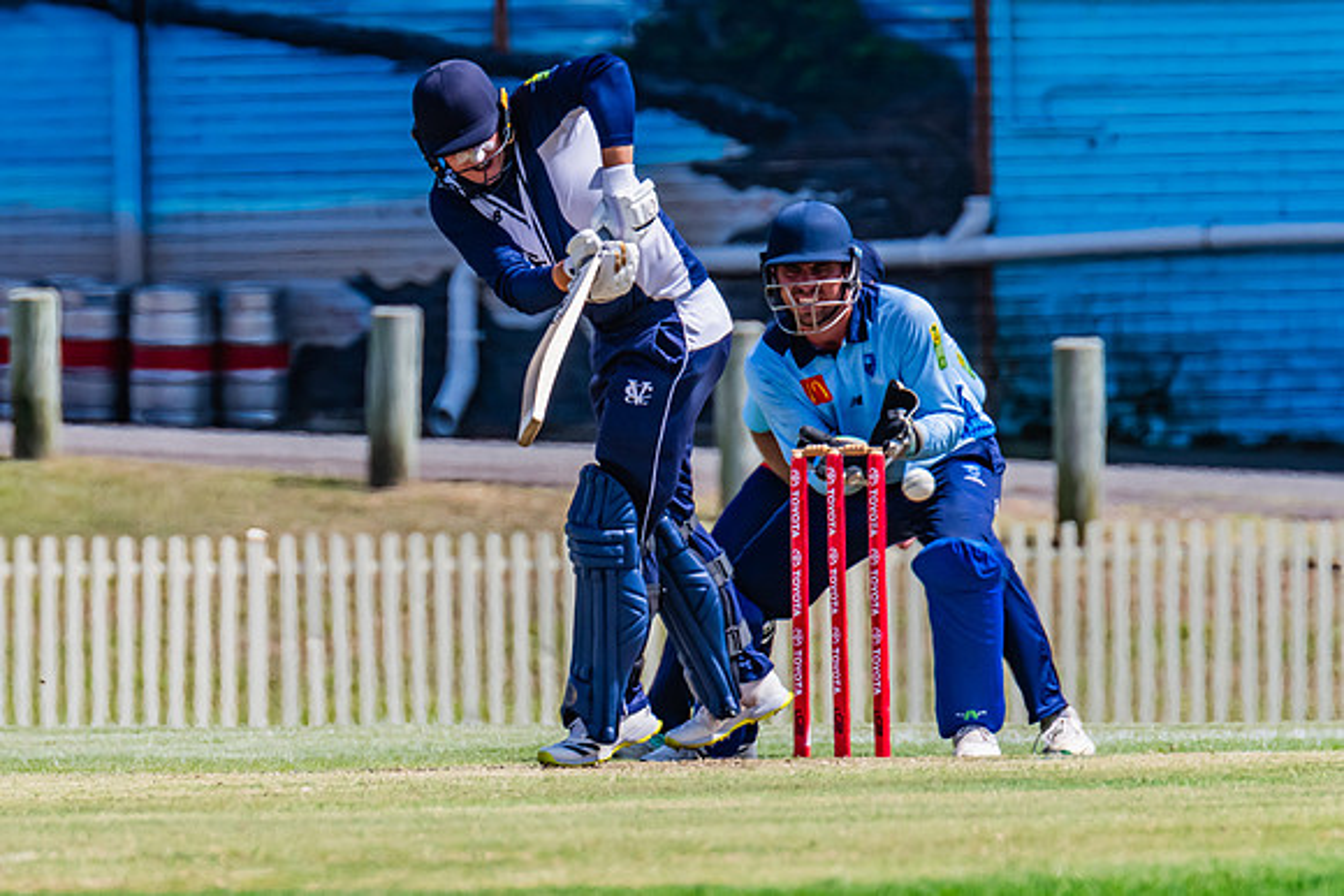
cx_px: 362
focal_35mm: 958
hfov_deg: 2.2
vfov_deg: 1.4
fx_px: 35762
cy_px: 431
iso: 800
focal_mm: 600
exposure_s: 1/2000
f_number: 10
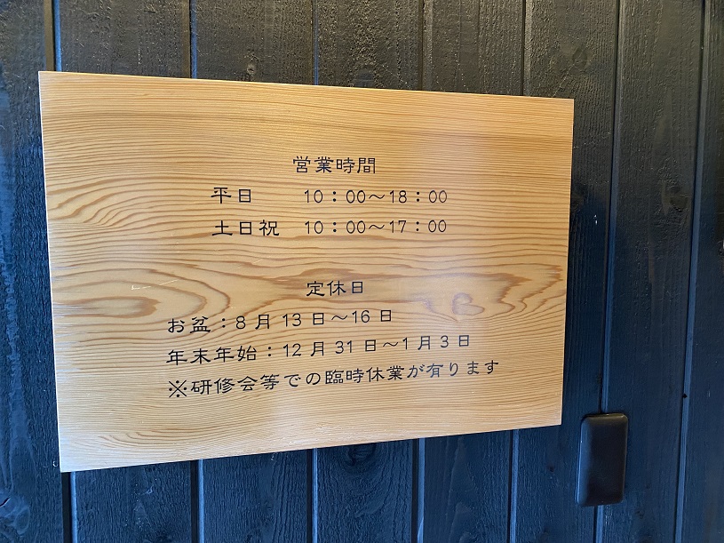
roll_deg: -0.5
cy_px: 272
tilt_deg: -5.1
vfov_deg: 53.1
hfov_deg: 67.3
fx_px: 544
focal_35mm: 26
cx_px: 362
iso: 400
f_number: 1.8
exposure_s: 1/40
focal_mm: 4.25
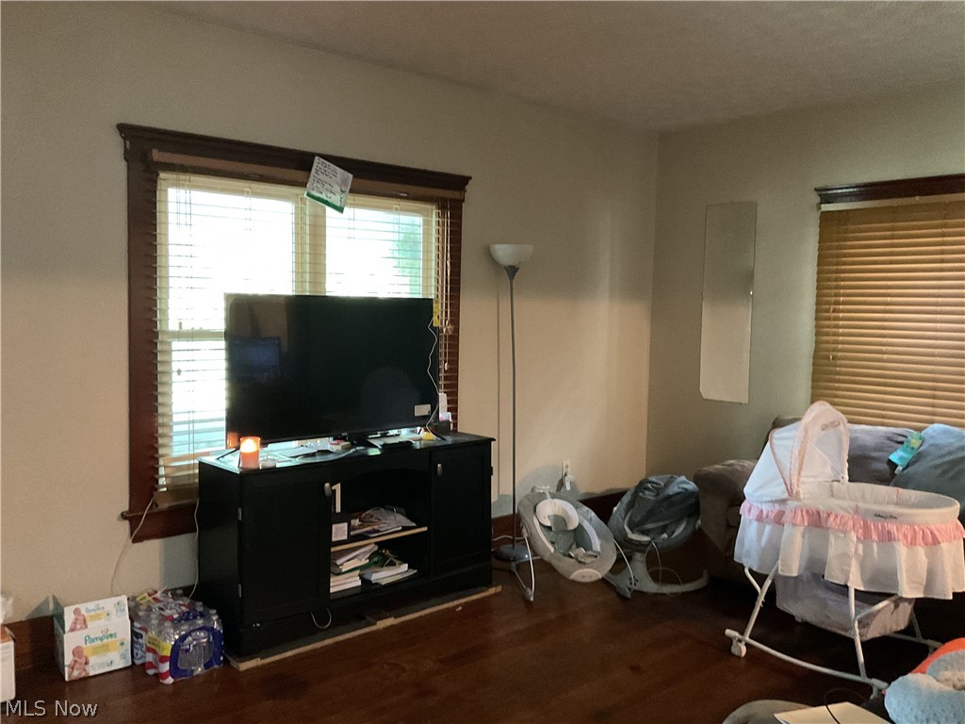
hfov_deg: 61.7
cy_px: 362
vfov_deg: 48.2
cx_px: 482
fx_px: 808
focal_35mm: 29
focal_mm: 3
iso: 500
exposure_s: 1/24
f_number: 1.8
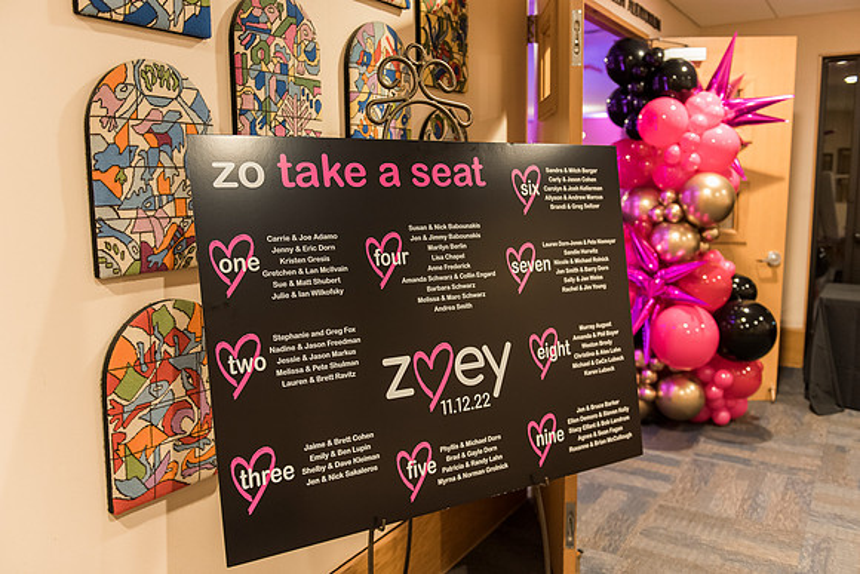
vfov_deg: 42.3
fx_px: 741
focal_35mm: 31
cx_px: 430
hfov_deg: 60.3
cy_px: 287
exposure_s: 1/40
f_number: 2.8
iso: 2500
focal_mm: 31
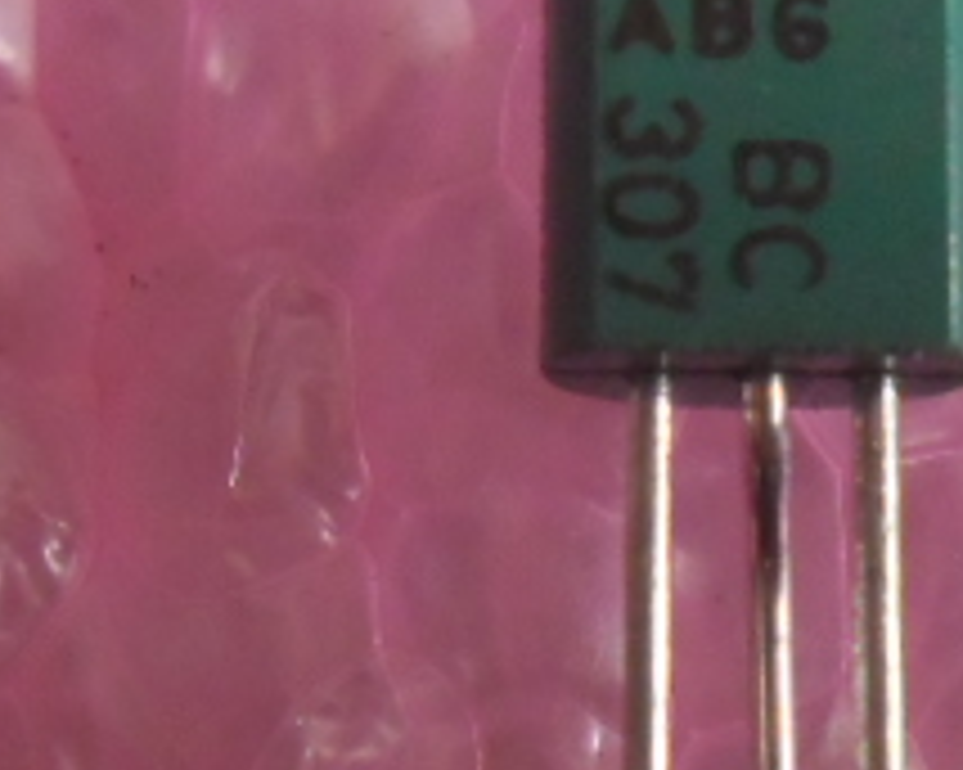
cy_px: 302
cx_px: 801
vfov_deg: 12.2
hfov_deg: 15.2
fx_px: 3589
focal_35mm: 126
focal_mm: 4.9
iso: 200
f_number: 3.5
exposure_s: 1/43
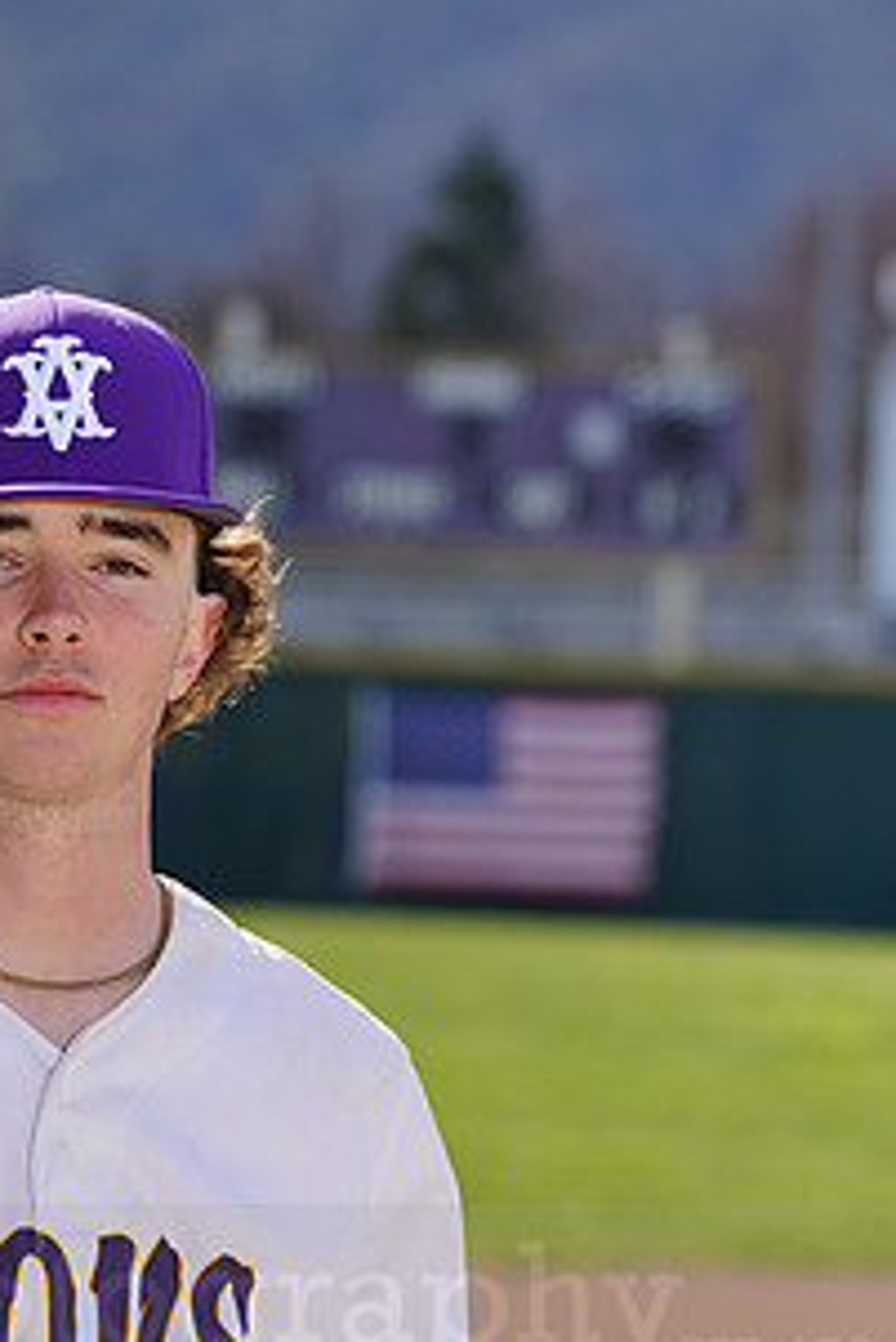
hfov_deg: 3.7
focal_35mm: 374
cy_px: 1266
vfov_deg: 5.5
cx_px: 96
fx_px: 13946
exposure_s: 1/250
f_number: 8
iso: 100
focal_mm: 194
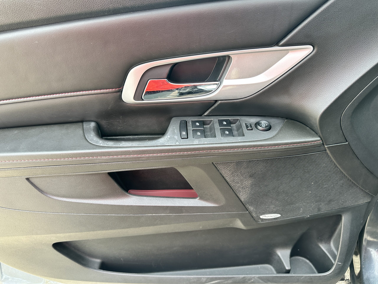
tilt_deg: -36.9
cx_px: 189
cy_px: 142
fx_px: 262
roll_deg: +2.6
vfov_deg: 56.8
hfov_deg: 71.6
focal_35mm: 24
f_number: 1.78
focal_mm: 6.86
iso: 80
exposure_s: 1/167
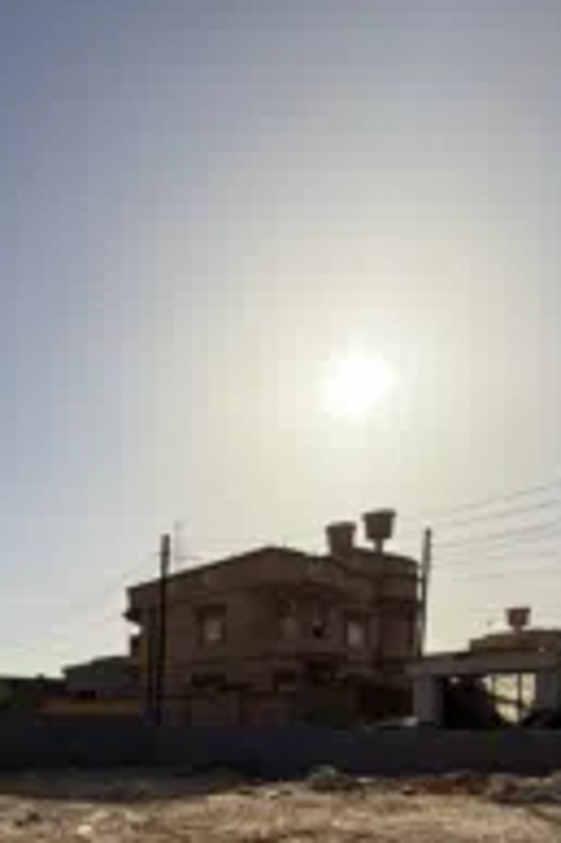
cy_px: 778
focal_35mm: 30
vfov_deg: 53.2
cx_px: 130
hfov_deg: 42.0
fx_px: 702
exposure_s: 1/6803
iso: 64
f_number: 2.2
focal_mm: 2.22
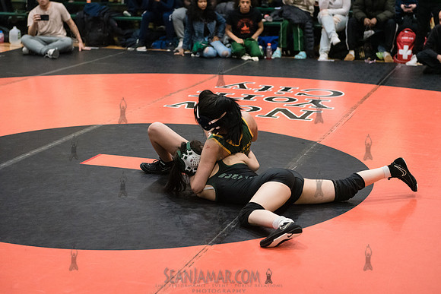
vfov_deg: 19.5
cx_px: 220
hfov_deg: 28.8
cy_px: 147
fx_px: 858
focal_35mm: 70
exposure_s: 1/500
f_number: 3.2
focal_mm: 70
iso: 8000
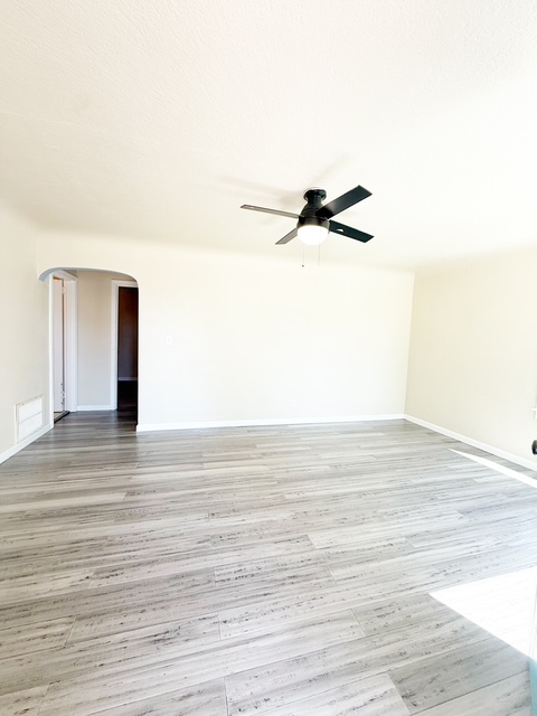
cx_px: 268
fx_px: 290
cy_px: 358
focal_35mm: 14
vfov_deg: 102.1
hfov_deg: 85.7
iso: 50
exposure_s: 1/133
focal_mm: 2.22
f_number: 2.2
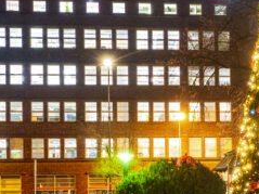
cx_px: 258
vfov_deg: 14.2
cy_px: 180
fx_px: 770
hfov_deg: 18.6
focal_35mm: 103
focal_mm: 12
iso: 250
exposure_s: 1/1.67
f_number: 2.8
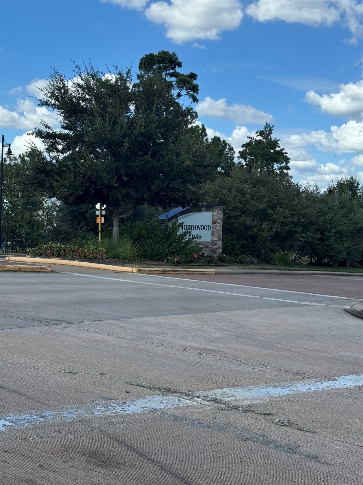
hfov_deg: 30.3
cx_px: 182
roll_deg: +0.8
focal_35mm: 48
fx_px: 671
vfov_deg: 39.7
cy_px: 242
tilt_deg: +1.5
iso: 64
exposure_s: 1/3096
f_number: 1.78
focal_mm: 6.76
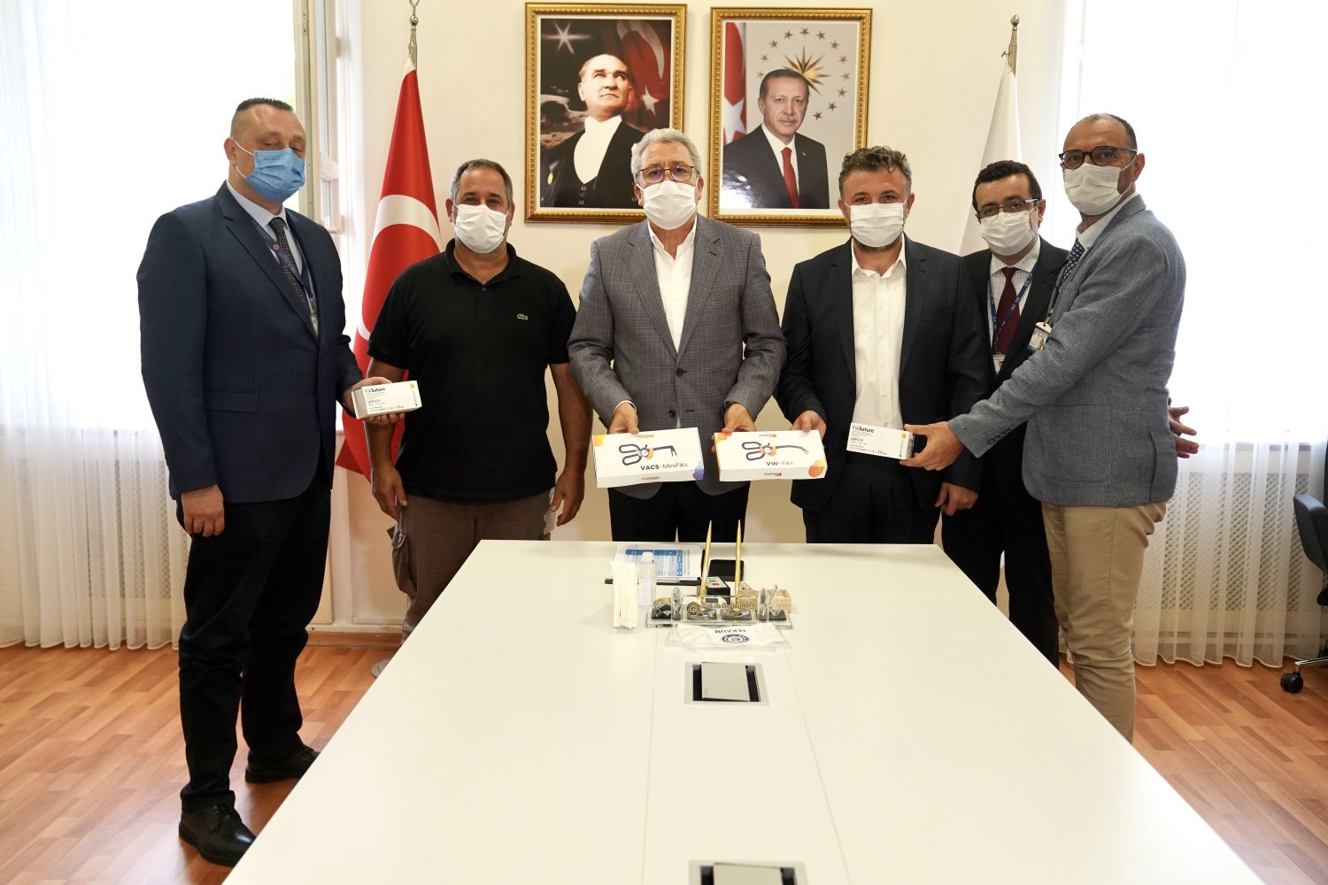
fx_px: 1143
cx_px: 664
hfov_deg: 60.3
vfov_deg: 42.3
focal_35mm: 31
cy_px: 442
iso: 2000
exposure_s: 1/200
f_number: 3.5
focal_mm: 31
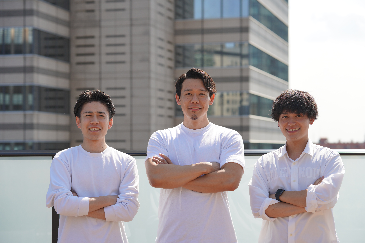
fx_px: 862
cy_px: 122
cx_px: 182
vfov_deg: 16.1
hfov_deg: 23.9
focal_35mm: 85
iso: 100
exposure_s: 1/500
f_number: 4.5
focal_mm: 85
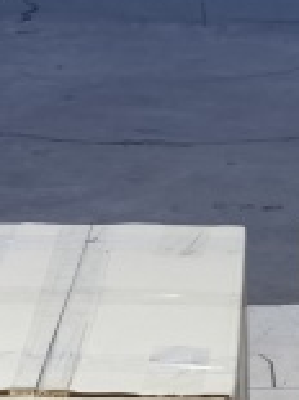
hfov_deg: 9.4
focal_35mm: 158
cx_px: 247
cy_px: 388
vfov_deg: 12.4
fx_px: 1822
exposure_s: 1/49.7
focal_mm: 5.6
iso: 1149
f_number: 1.57
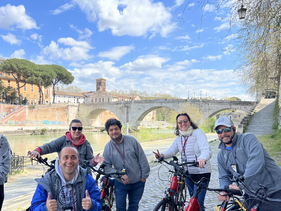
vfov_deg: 40.4
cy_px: 132
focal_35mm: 35
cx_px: 101
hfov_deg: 51.9
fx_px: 284
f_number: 1.5
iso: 50
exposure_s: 1/2841
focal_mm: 5.7
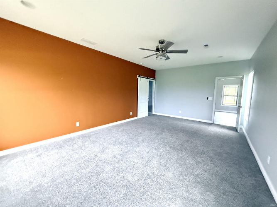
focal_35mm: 14
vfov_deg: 85.7
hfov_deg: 102.1
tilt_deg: -2.8
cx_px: 138
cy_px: 104
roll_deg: +0.2
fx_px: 112
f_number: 2.2
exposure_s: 1/60
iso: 1000
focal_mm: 2.22
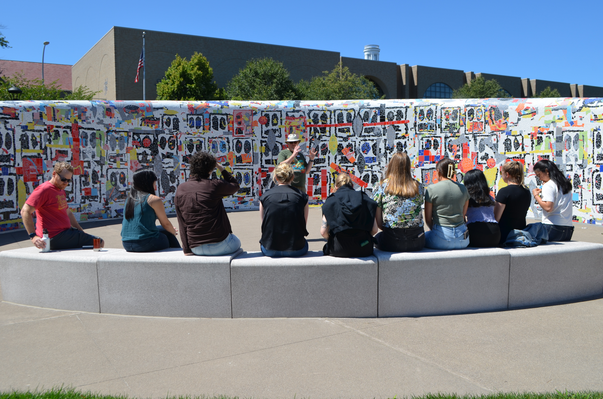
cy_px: 200
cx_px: 302
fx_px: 552
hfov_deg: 57.3
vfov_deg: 39.8
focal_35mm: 33
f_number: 9
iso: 100
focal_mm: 22
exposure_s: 1/320
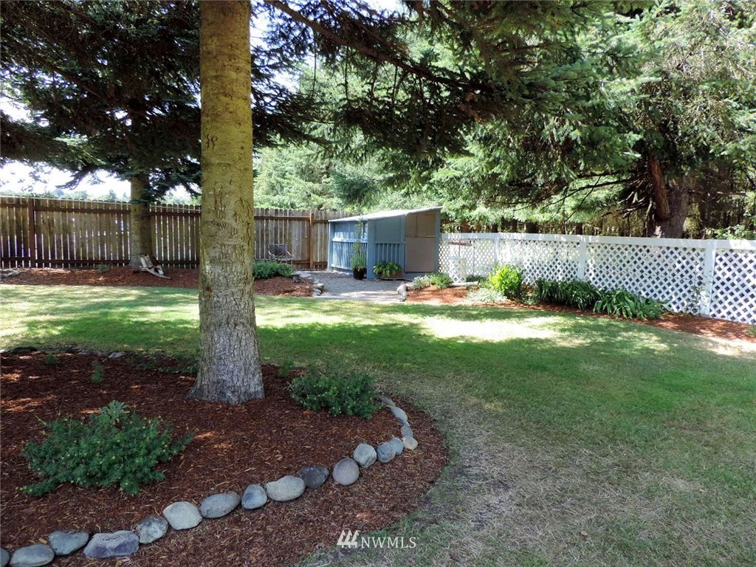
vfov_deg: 56.8
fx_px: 524
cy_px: 284
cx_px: 378
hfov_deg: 71.6
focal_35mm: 24
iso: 80
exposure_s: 1/100
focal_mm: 4.3
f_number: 3
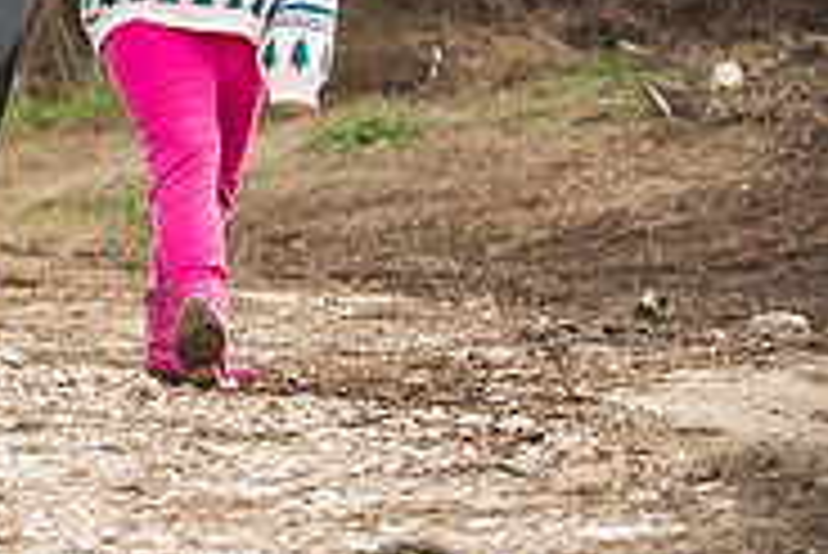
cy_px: -309
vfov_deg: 6.1
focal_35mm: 221
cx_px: -472
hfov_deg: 9.0
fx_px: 5087
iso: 800
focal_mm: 70
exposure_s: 1/320
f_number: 2.8
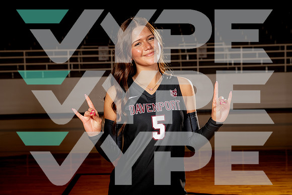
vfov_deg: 27.0
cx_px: 146
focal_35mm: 50
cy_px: 98
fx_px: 406
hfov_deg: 39.6
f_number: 5.6
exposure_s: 1/250
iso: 100
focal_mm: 50
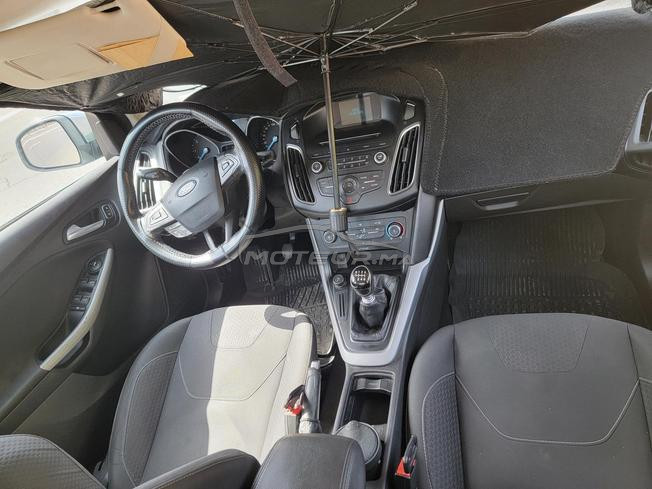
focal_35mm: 24
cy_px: 244
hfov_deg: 71.6
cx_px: 326
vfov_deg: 56.8
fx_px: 452
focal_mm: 6.7
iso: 160
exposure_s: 1/120
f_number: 1.8
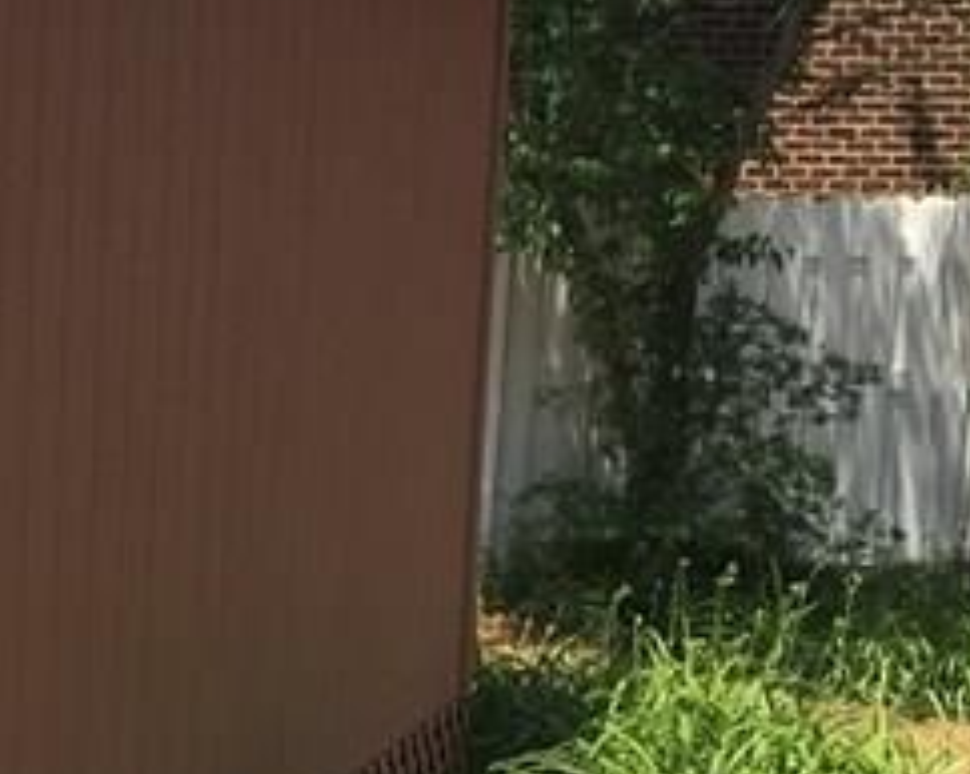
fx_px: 3441
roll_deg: -2.0
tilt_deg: -8.1
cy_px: 509
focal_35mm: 120
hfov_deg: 14.4
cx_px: -709
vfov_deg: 12.8
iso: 32
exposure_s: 1/989
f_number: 2.2
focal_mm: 4.15
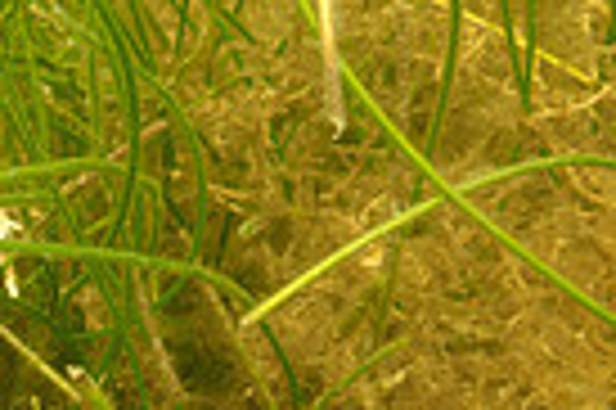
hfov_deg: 16.8
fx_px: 1880
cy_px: 367
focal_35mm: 110
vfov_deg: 12.3
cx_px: -328
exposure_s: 1/100
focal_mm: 4.5
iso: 100
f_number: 2.8
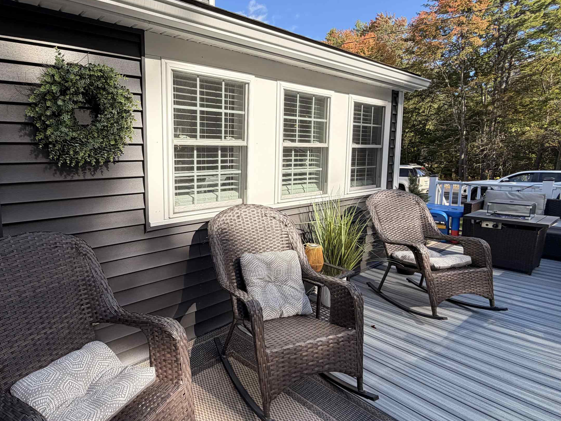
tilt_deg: -6.0
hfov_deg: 78.8
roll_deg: +1.9
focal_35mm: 20
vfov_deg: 65.9
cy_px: 193
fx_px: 324
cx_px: 183
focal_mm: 2.22
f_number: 2.2
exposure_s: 1/535
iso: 40
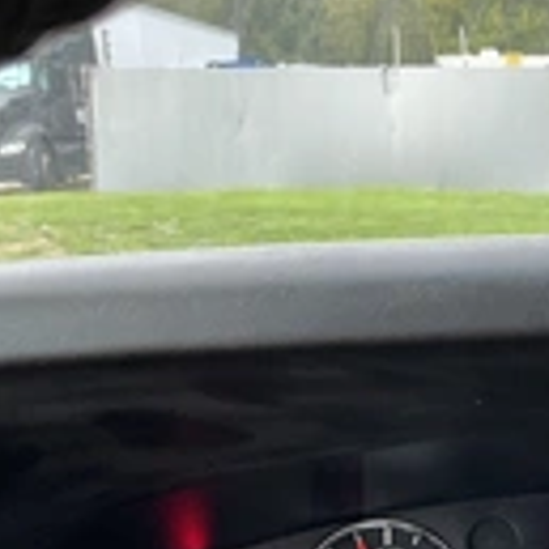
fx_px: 1382
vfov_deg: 21.2
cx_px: 562
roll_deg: +1.1
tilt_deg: -21.5
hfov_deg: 21.6
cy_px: 617
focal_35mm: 77
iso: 64
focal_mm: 3
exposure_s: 1/122
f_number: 1.8
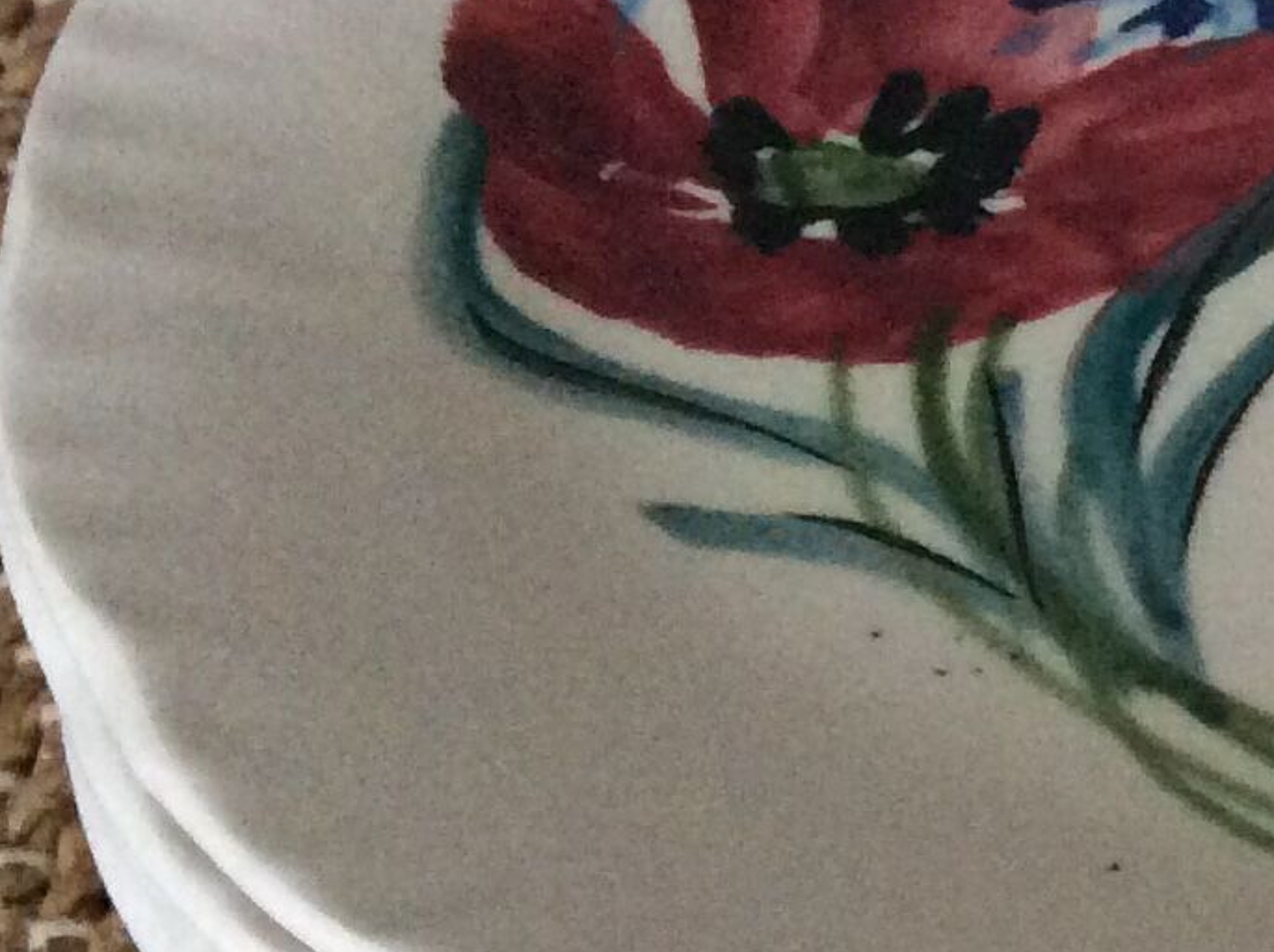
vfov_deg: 12.2
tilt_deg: -45.4
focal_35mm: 121
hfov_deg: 15.1
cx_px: 1890
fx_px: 4448
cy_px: 796
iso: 250
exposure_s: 1/25
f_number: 2.4
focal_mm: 3.3
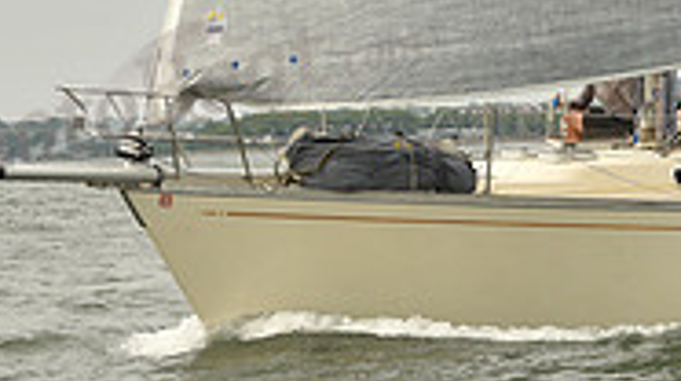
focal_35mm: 229
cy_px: 236
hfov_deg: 9.4
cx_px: 615
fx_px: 4129
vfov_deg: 5.3
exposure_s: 1/640
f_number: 9
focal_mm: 70
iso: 250
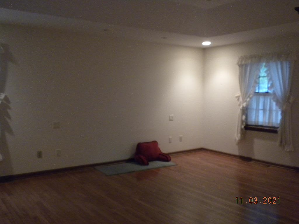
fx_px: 320
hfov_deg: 50.1
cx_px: 150
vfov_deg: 38.7
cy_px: 112
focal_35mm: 37
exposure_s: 1/16.5
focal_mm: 6.6
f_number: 3.5
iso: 400
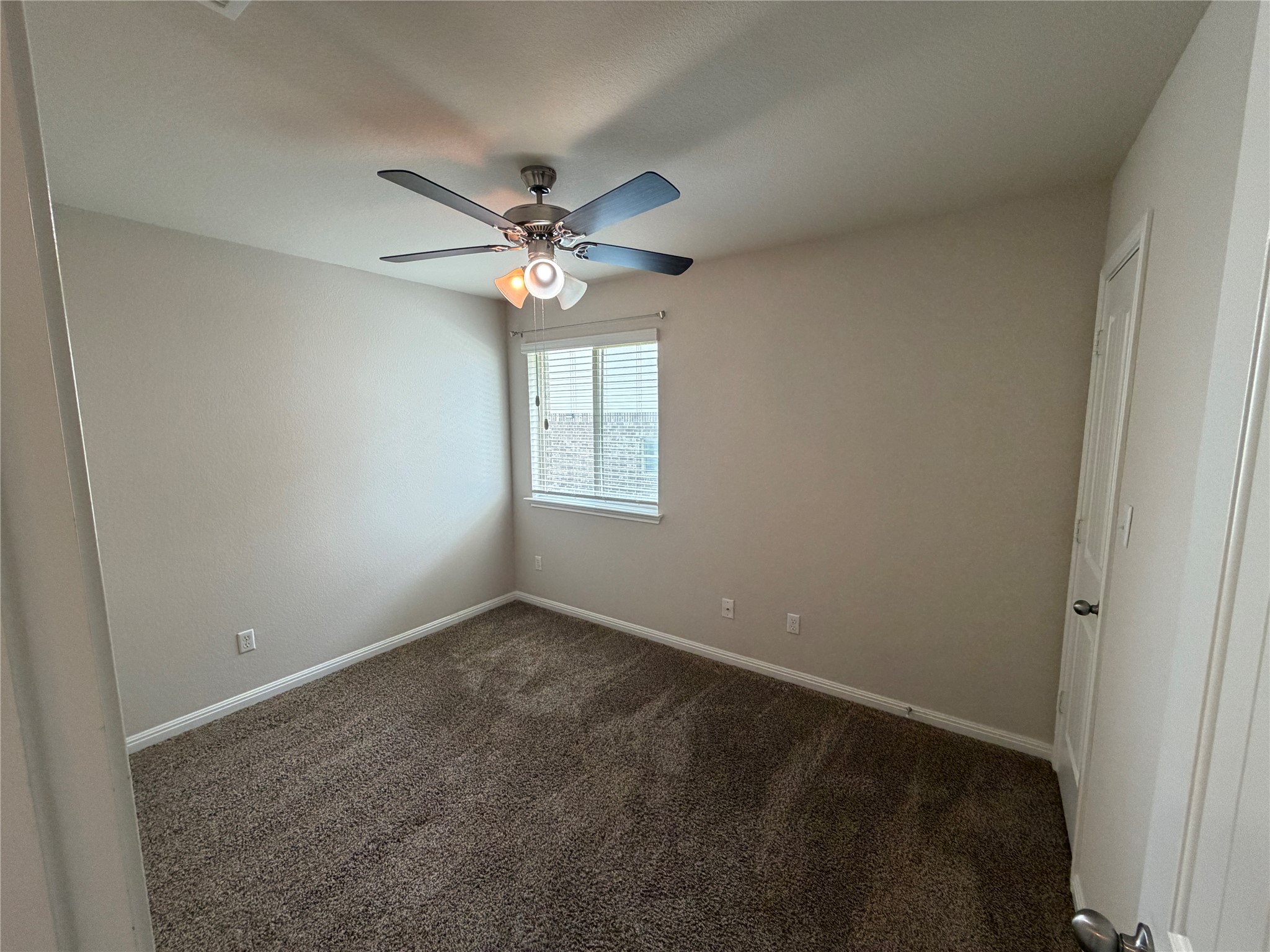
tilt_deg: -7.2
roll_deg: +0.5
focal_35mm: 14
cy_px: 476
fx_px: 514
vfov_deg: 85.7
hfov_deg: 102.1
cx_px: 635
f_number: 2.2
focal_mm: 2.22
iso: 320
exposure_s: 1/120
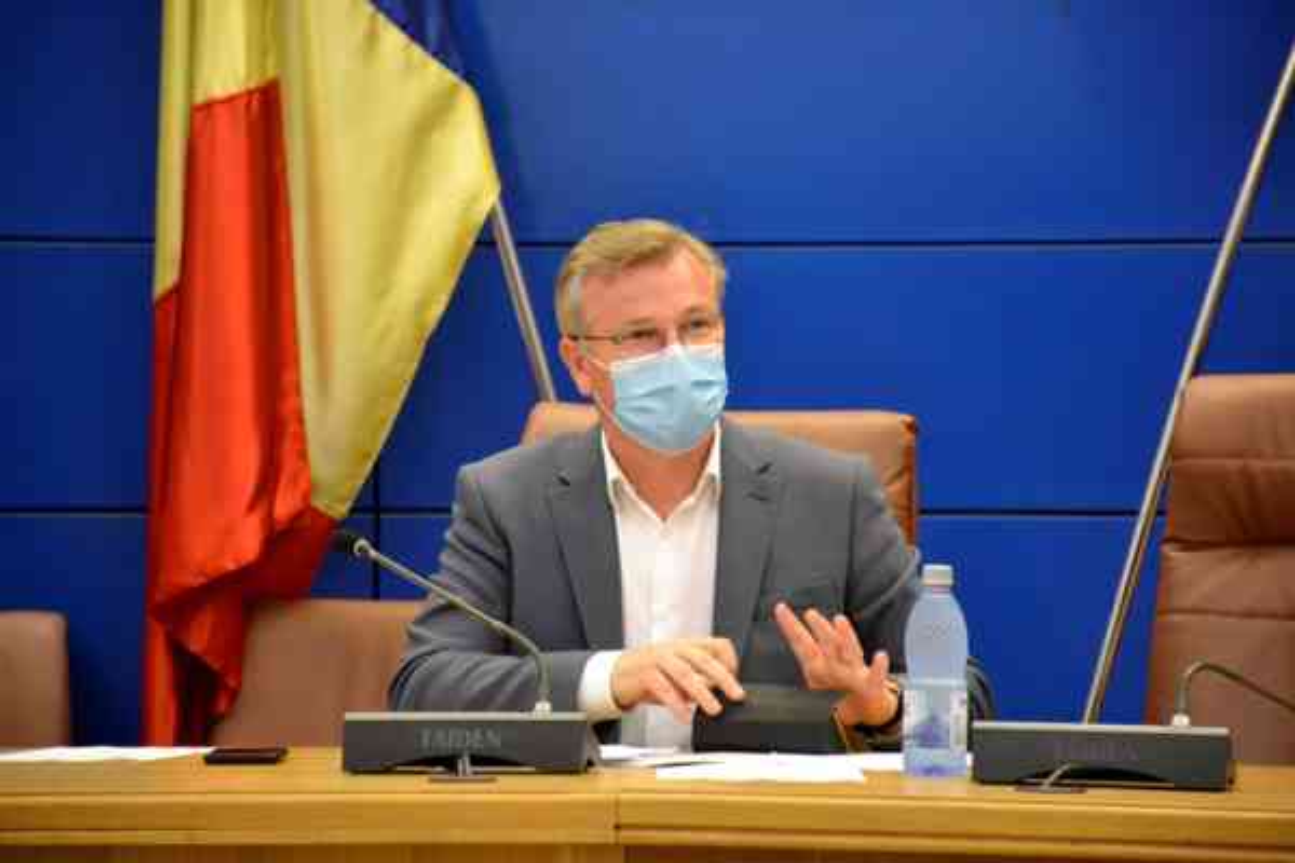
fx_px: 7554
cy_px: 432
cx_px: 648
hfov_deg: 9.8
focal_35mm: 210
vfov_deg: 6.5
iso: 3200
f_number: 5.6
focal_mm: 140
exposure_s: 1/60
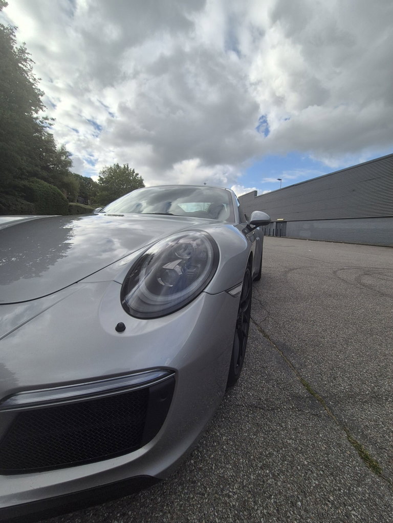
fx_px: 197
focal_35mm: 13
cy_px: 262
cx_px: 196
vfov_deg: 106.2
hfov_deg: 89.9
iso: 50
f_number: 2.2
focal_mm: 2.2
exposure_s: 1/2344
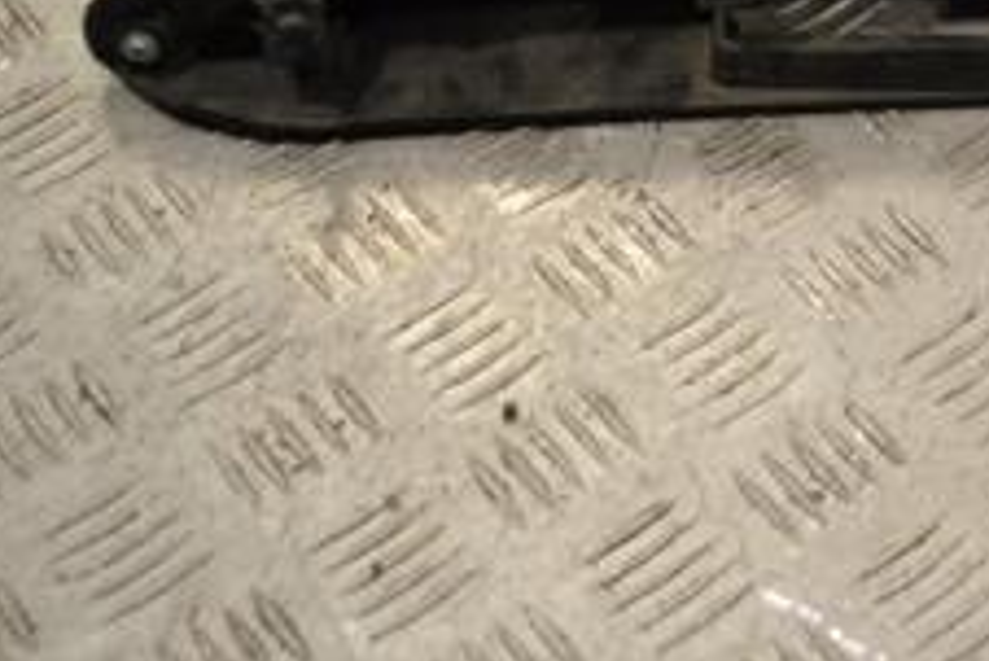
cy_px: -206
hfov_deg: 16.7
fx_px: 3170
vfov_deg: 11.6
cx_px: 1282
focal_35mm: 115
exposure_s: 1/125
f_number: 5.6
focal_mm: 29
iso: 320
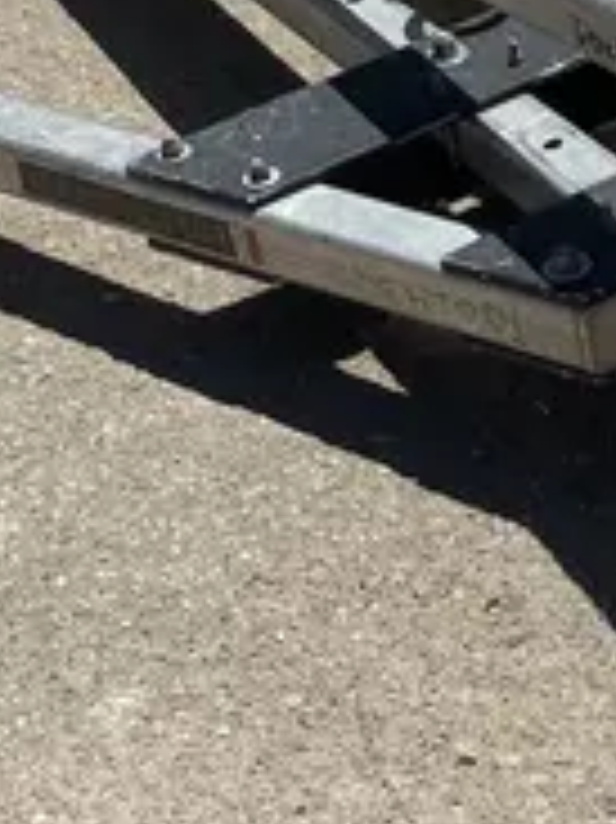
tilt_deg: -31.7
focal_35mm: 112
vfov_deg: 17.5
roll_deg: +1.7
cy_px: 227
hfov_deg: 12.4
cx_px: 971
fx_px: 2661
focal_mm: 3.99
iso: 32
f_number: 1.8
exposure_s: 1/3247
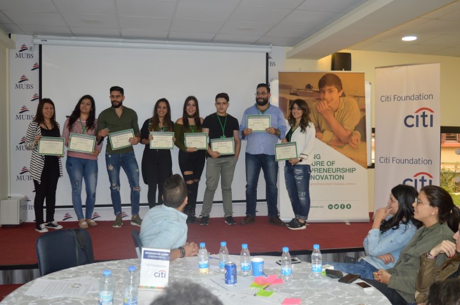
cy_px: 152
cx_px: 230
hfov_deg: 55.1
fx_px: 440
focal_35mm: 34
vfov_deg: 38.3
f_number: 3.8
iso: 450
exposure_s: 1/60
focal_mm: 23
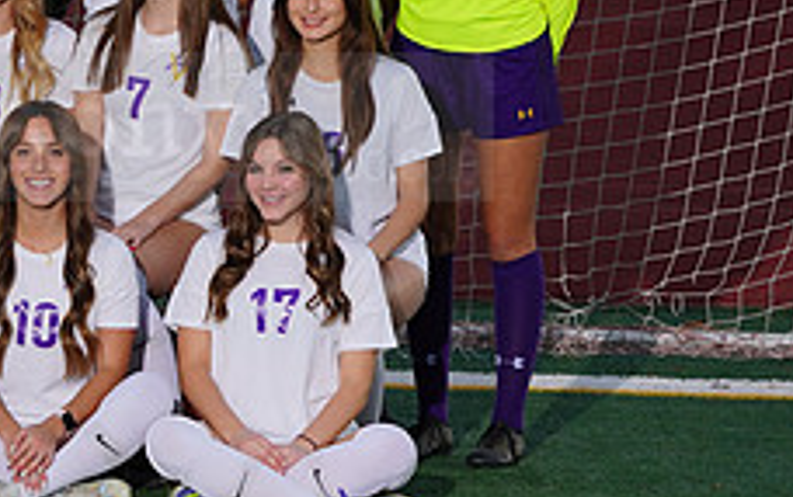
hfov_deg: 8.0
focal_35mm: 259
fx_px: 5603
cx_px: -181
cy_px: 99
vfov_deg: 5.1
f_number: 7.1
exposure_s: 1/200
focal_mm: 100
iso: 320
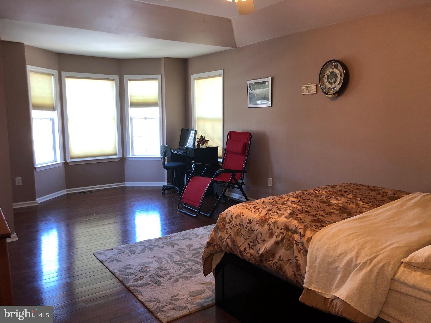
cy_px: 162
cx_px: 216
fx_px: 349
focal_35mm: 28
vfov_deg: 49.7
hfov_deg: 63.4
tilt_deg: -7.1
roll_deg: -1.1
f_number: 1.8
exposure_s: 1/24
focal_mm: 3.99
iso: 40
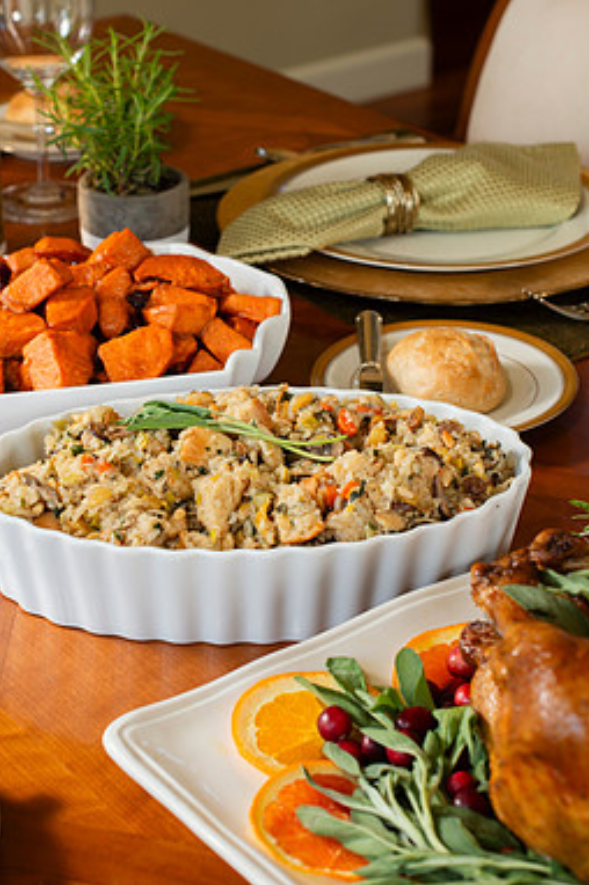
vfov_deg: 26.7
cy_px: 439
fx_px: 1868
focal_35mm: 76
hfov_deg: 17.9
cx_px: 227
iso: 200
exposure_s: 1/60
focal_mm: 50
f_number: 5.6
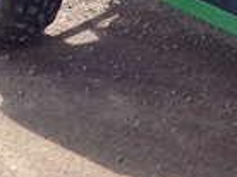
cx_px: 264
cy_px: -53
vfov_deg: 10.5
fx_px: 943
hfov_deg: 14.0
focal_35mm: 138
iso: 64
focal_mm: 4.28
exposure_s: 1/587
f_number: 2.4
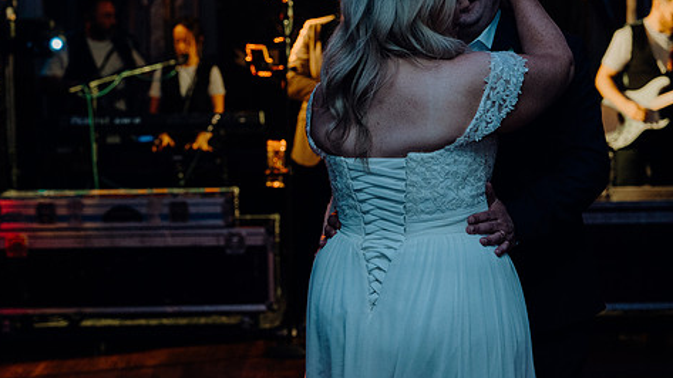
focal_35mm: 90
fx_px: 1606
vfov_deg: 13.4
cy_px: 144
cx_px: 369
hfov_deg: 23.7
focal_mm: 70
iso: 2500
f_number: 3.5
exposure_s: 1/160
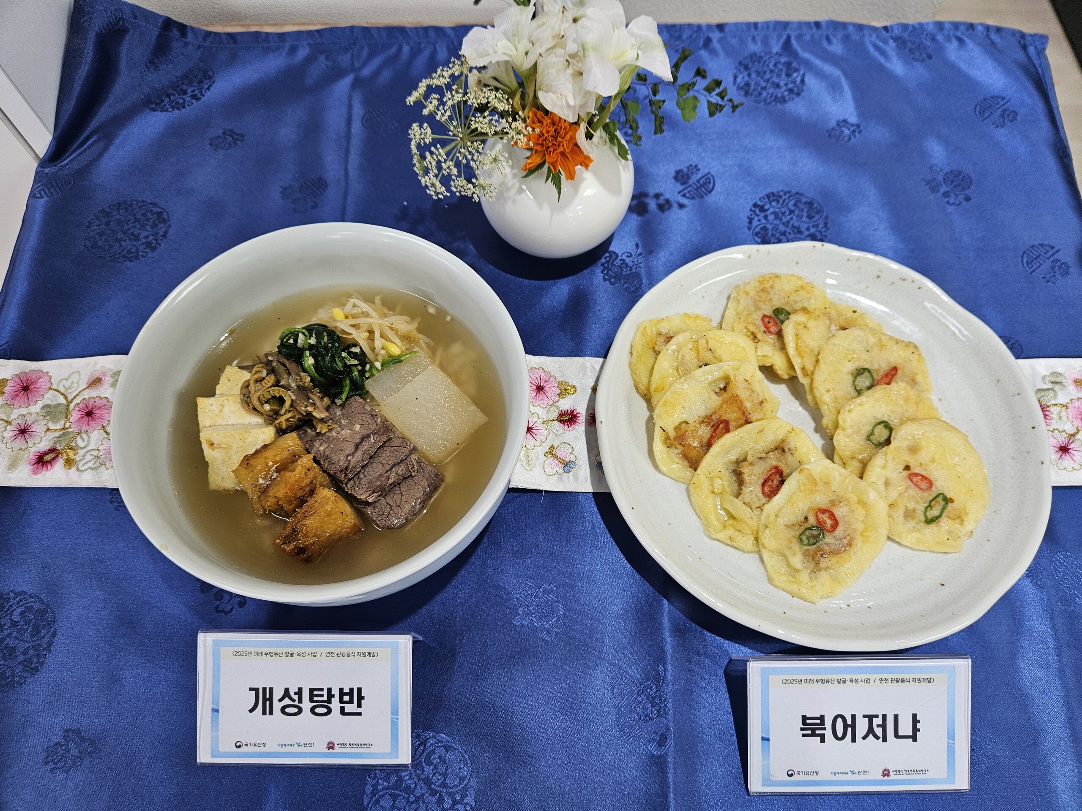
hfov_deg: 73.9
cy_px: 406
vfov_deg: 58.9
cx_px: 541
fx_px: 719
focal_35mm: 23
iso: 80
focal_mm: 5.4
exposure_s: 1/120
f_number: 1.8
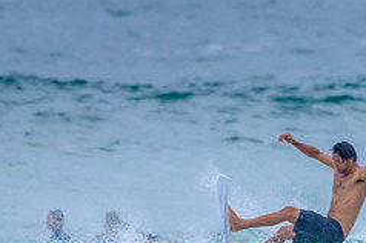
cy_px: 217
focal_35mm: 1495
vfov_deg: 0.9
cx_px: 182
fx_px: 15178
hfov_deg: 1.4
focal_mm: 500
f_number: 5.6
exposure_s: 1/2000
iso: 1800
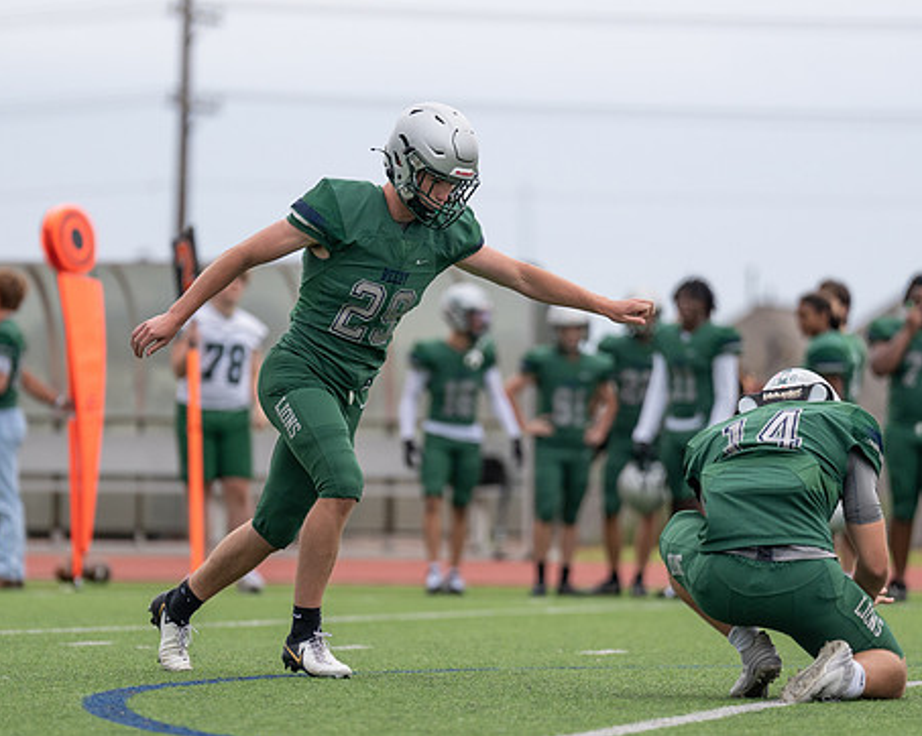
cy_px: 435
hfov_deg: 5.6
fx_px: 9356
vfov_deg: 4.5
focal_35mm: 343
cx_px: 423
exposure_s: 1/1250
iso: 250
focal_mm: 200
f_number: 2.8
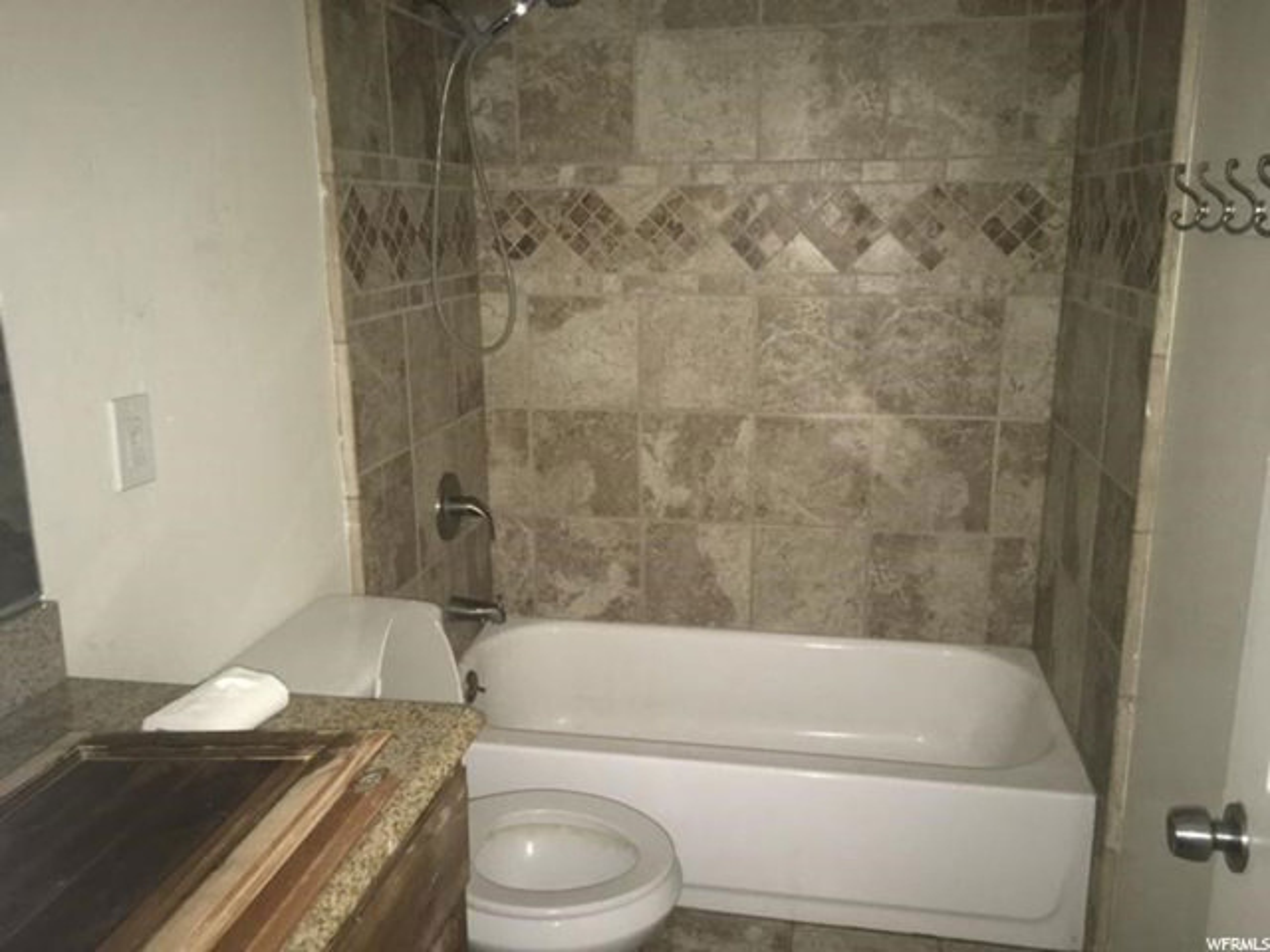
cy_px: 476
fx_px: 1064
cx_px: 635
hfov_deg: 61.7
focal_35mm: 29
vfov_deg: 48.2
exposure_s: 1/16
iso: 200
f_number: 2.2
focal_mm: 4.15
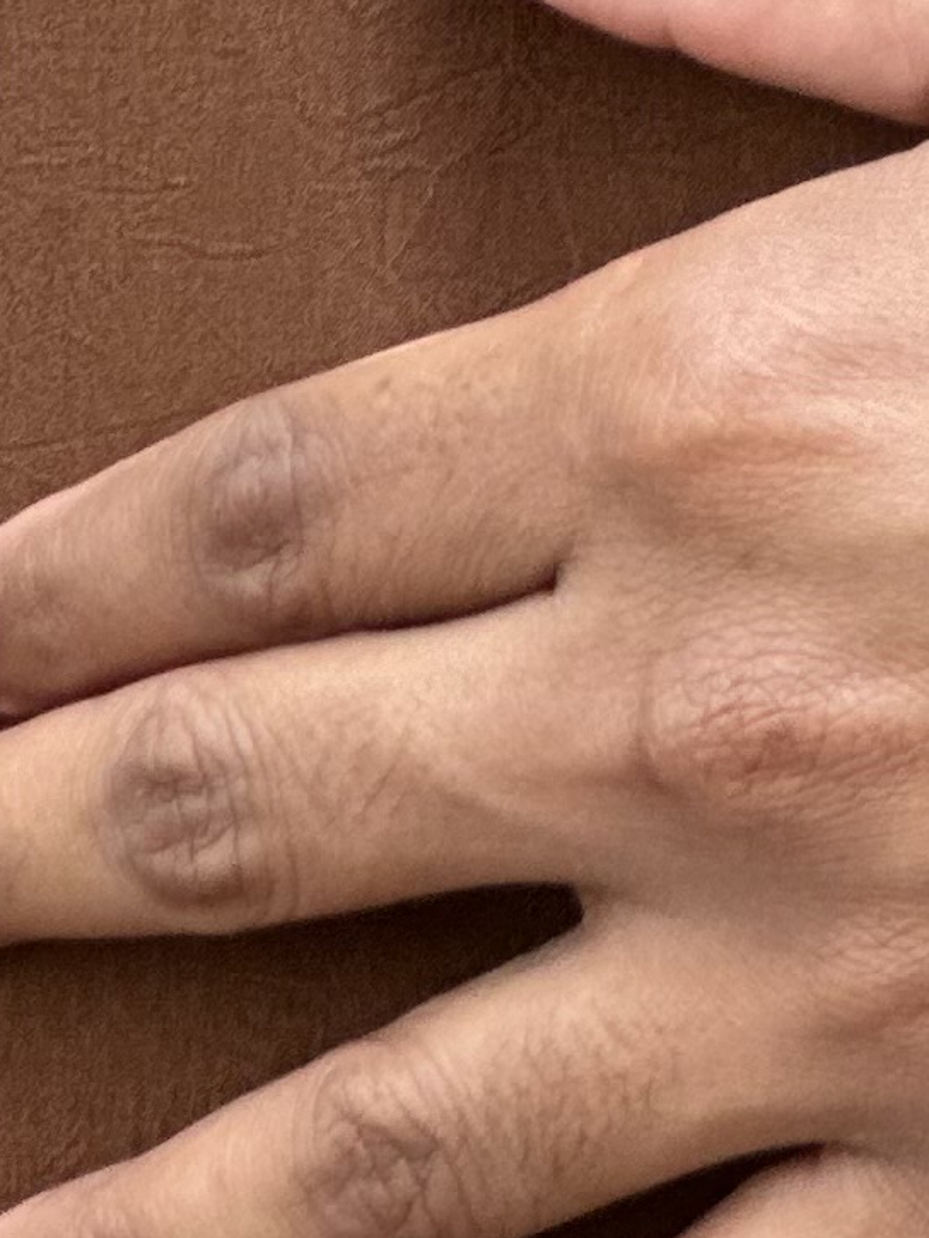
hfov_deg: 3.4
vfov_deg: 4.6
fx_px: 15311
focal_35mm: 428
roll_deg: +3.0
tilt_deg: -4.7
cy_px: -1267
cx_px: 2370
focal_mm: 9
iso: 80
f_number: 2.8
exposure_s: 1/121
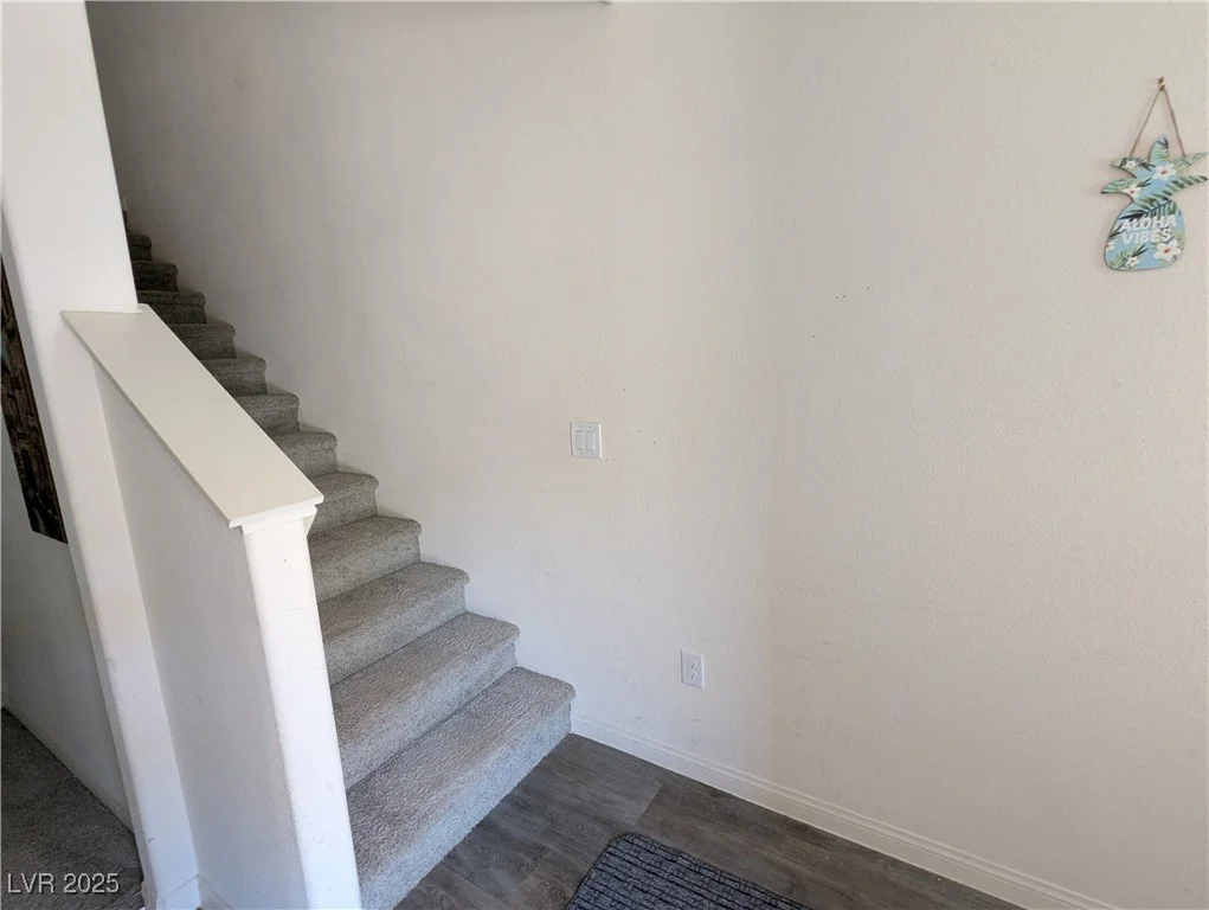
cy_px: 455
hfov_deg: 94.4
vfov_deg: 78.2
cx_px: 604
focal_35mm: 16
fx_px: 559
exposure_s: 1/25.7
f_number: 2.2
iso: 97
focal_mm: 2.35
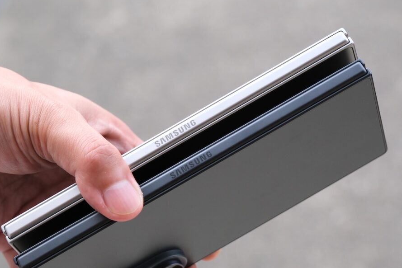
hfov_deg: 18.3
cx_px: 195
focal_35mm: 112
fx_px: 1251
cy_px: 147
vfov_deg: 12.2
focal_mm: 55
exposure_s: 1/125
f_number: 6.4
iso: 800
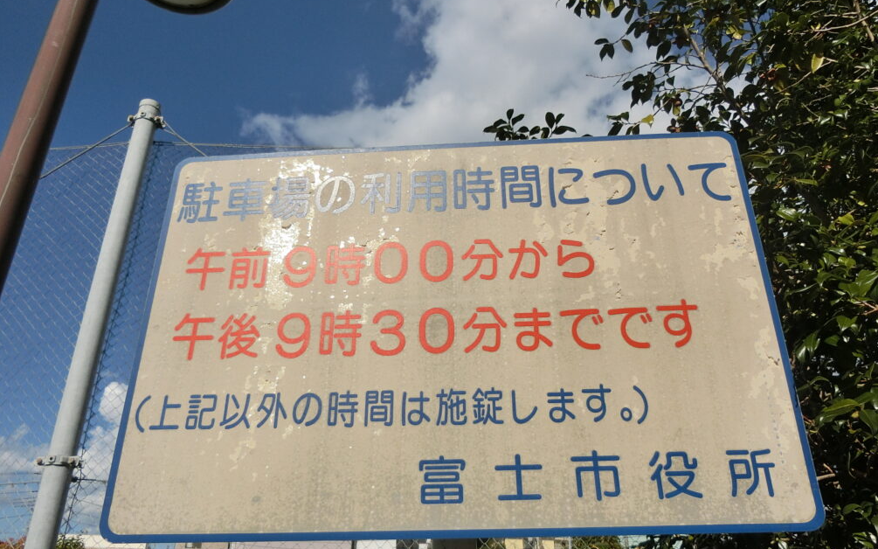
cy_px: 295
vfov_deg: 46.0
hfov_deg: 68.4
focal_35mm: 27
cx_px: 446
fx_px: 646
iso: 125
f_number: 7
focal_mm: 4.5
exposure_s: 1/1000
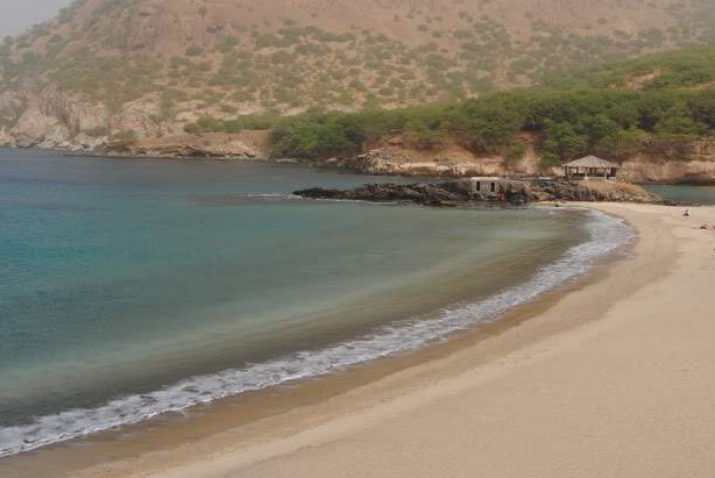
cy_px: 106
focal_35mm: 45
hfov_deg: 43.4
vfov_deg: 29.4
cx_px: 410
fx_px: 895
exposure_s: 1/250
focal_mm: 18
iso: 100
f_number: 8
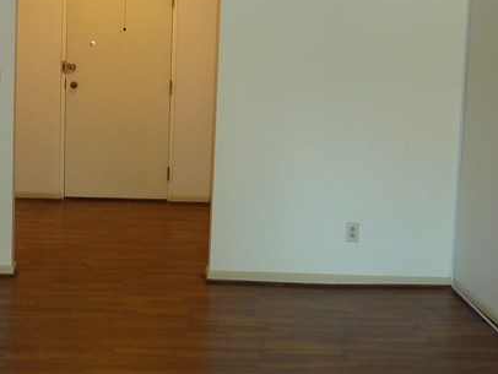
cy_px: 121
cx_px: 137
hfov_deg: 30.3
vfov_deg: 23.2
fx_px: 907
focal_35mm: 63
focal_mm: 4.1
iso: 200
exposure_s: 1/30
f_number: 3.3
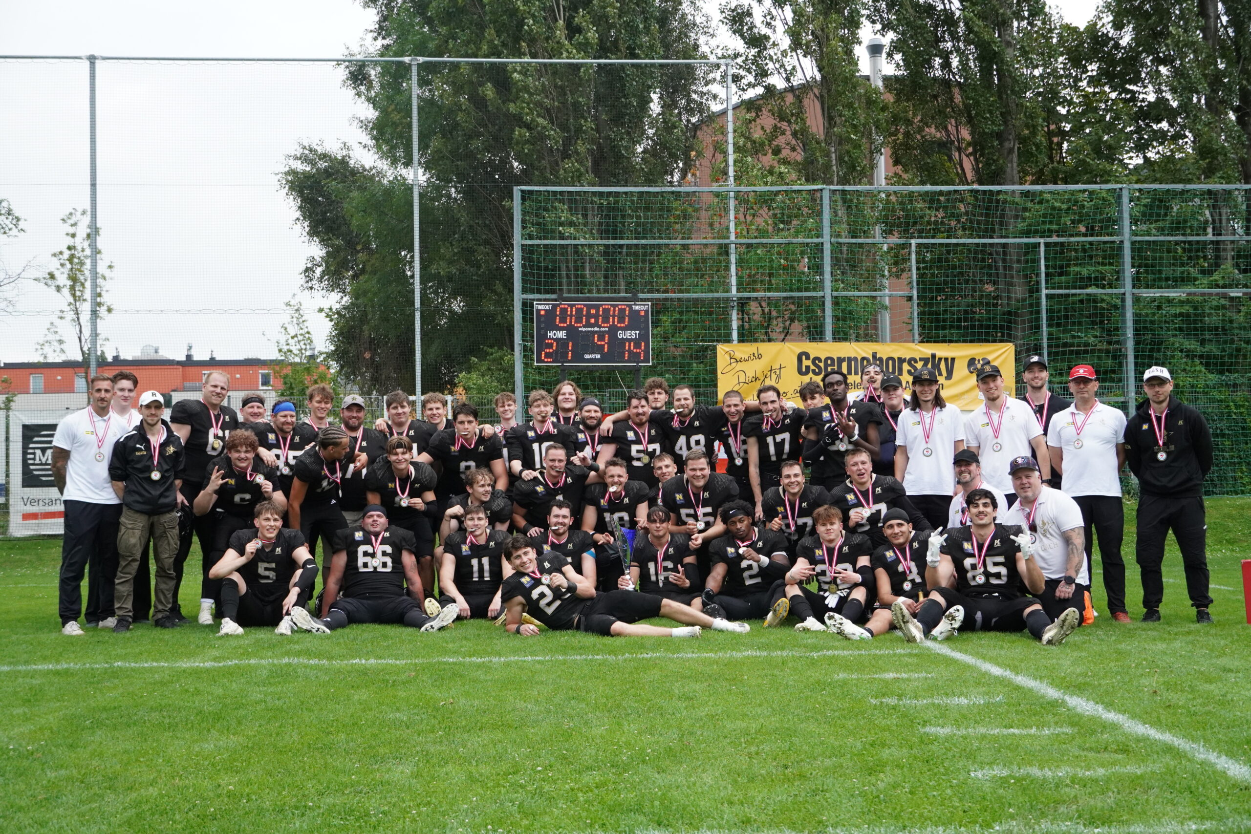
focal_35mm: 45
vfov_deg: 29.9
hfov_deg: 43.6
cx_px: 626
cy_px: 417
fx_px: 1564
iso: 1250
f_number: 4
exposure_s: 1/2000
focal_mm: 30
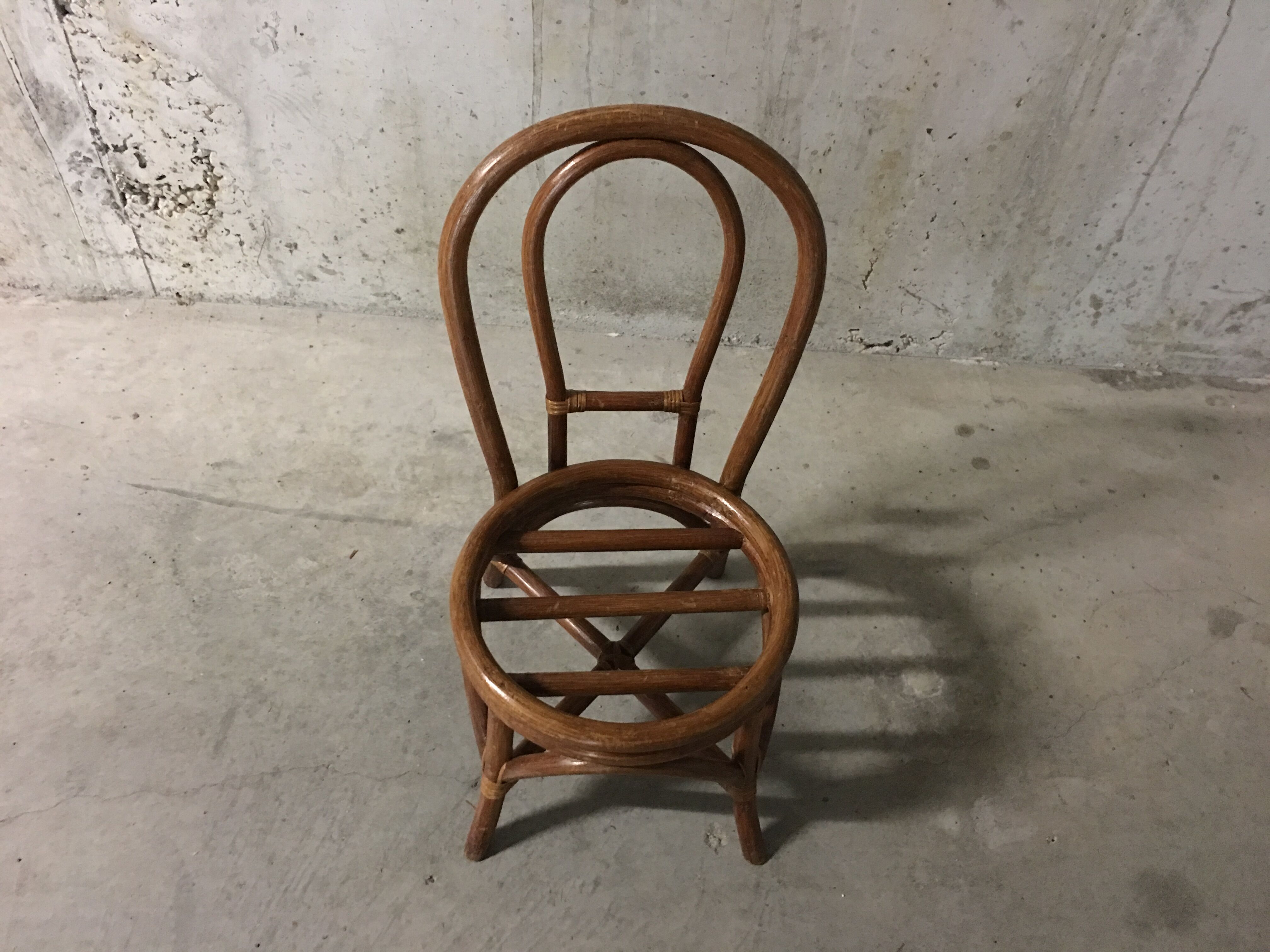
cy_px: 476
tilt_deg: -48.8
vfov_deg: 48.2
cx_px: 635
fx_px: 1064
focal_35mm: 29
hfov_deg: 61.7
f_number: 2.2
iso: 125
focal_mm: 4.15
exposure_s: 1/4
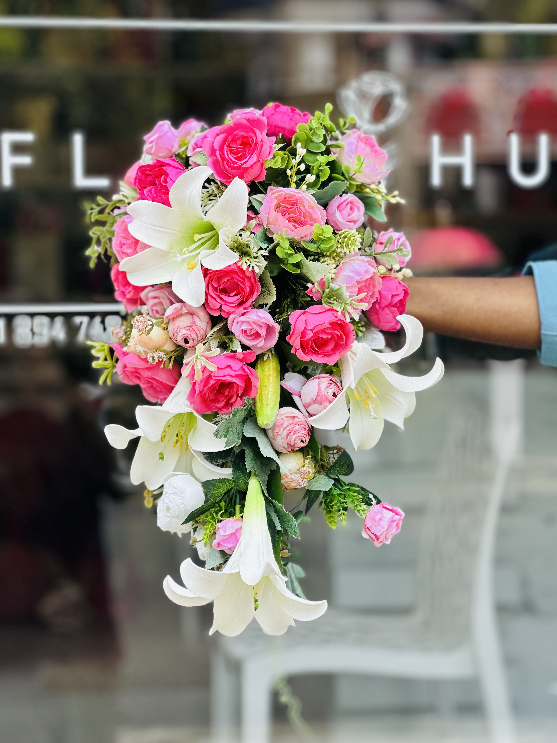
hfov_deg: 19.1
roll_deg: +0.4
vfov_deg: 25.3
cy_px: 372
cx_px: 278
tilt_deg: -1.9
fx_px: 1652
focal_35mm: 77
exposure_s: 1/121
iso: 32
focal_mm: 9
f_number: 2.8
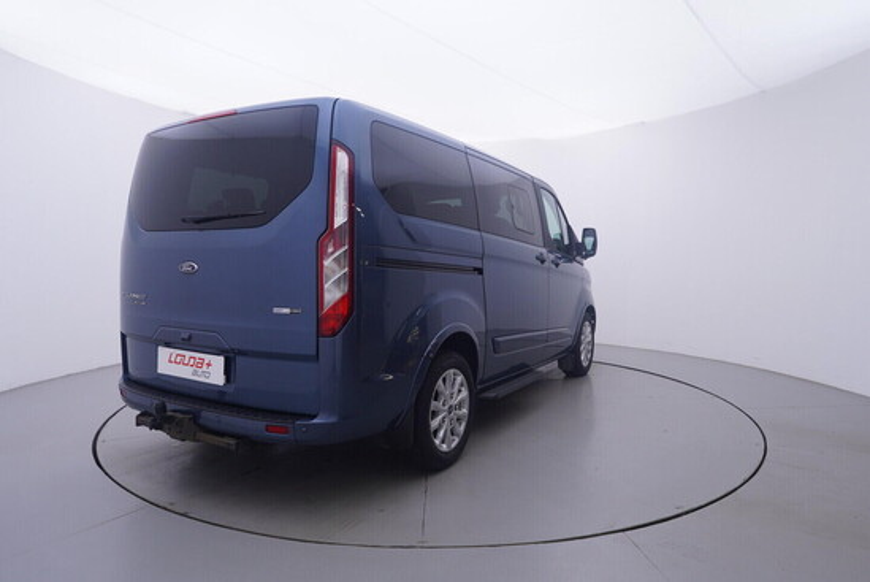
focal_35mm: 22
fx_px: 544
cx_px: 435
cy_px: 291
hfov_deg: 77.3
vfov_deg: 56.2
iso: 200
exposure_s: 1/80
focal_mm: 15
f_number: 5
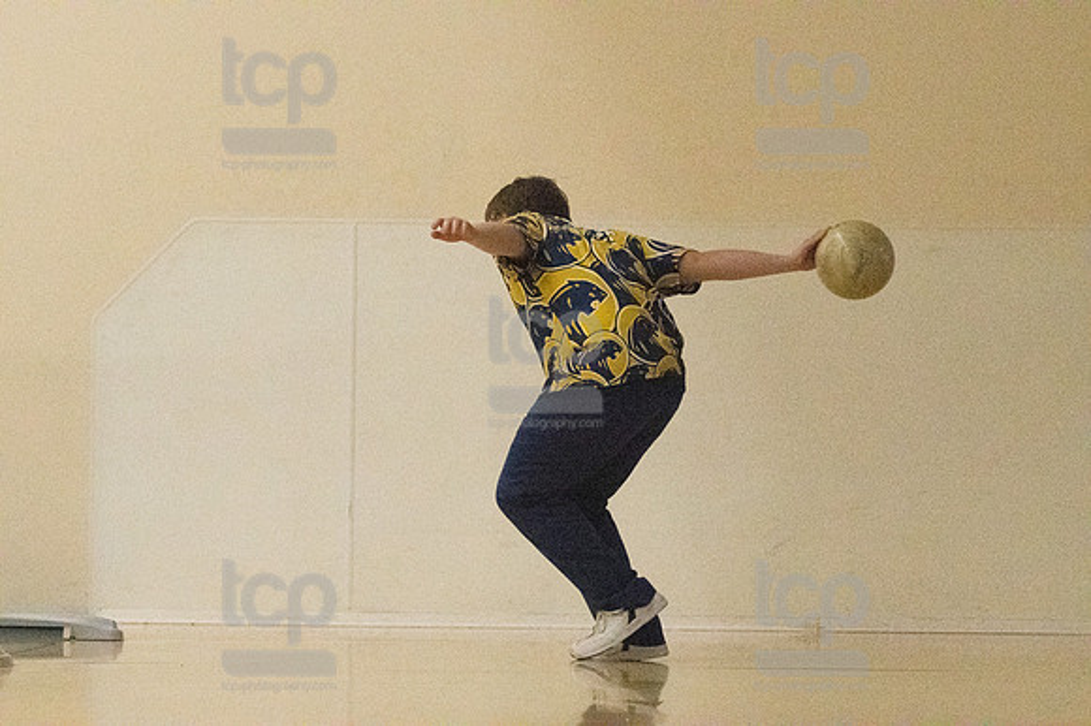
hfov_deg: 10.2
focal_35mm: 202
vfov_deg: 6.8
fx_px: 6118
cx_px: 546
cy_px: 363
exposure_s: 1/1250
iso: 10000
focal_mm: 135
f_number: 4.5
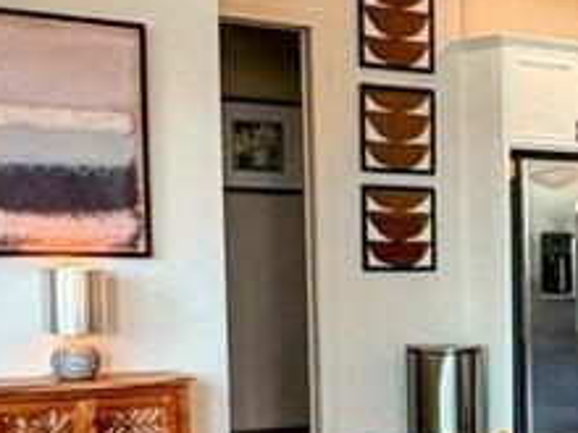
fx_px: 1453
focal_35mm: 87
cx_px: 897
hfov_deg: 19.3
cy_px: 407
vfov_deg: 16.7
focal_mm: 2.22
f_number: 2.2
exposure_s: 1/120
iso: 200
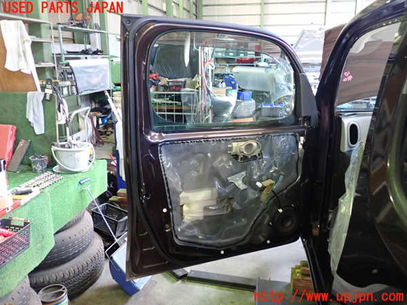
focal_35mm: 30
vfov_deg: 46.8
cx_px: 204
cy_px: 152
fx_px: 353
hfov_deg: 60.0
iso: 640
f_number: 2.3
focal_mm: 5.4
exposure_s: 1/30
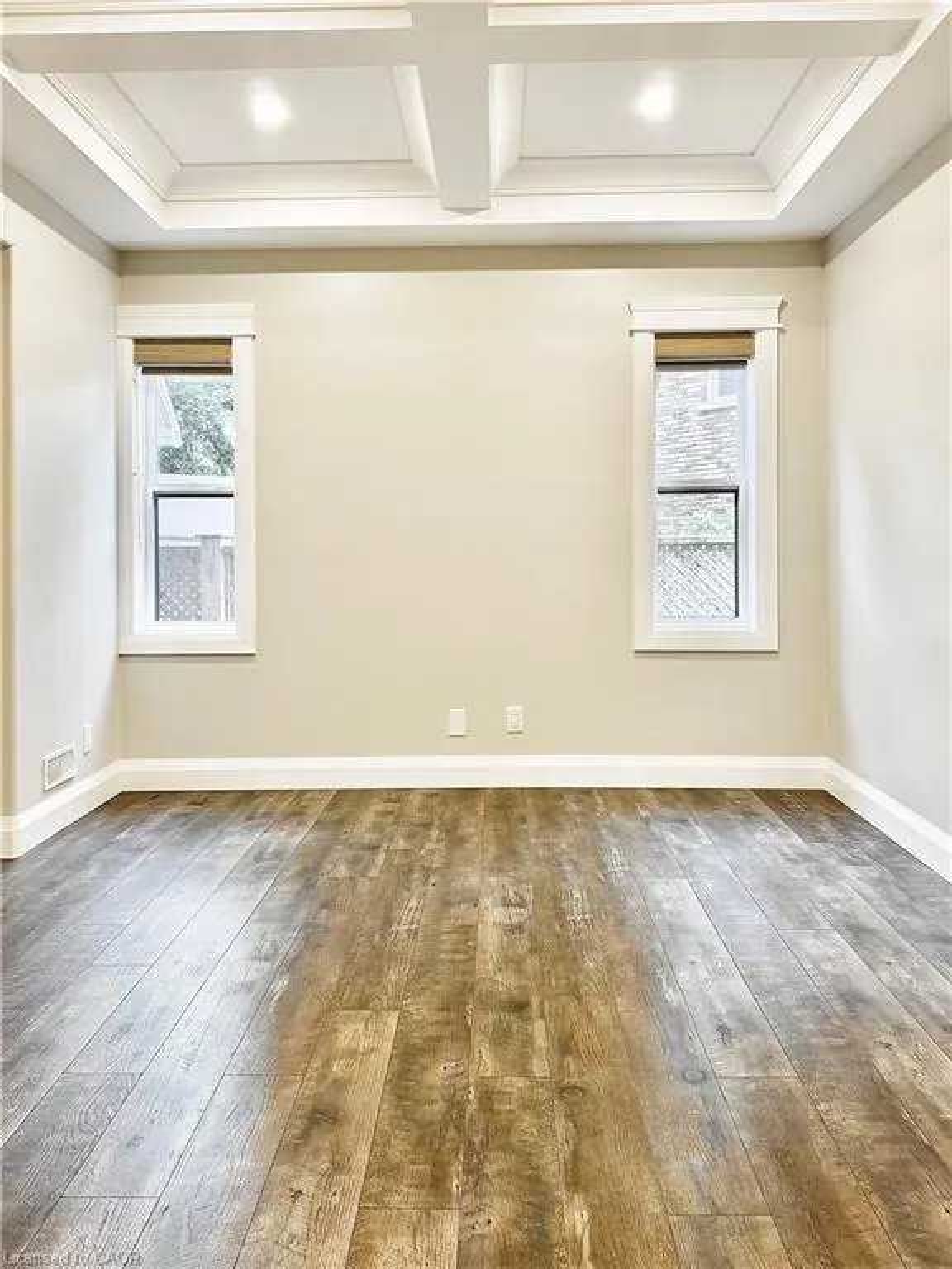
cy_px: 634
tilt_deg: -3.6
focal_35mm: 24
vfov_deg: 71.6
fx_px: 880
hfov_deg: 56.8
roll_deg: -1.9
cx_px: 476
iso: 160
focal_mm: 6.76
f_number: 1.78
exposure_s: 1/60
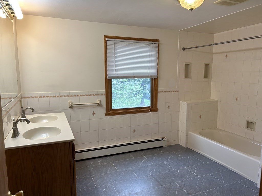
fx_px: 197
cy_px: 98
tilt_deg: -6.7
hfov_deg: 67.3
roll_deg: -0.4
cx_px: 131
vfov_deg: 53.1
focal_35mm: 26
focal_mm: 5.7
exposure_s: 1/120
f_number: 1.5
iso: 64
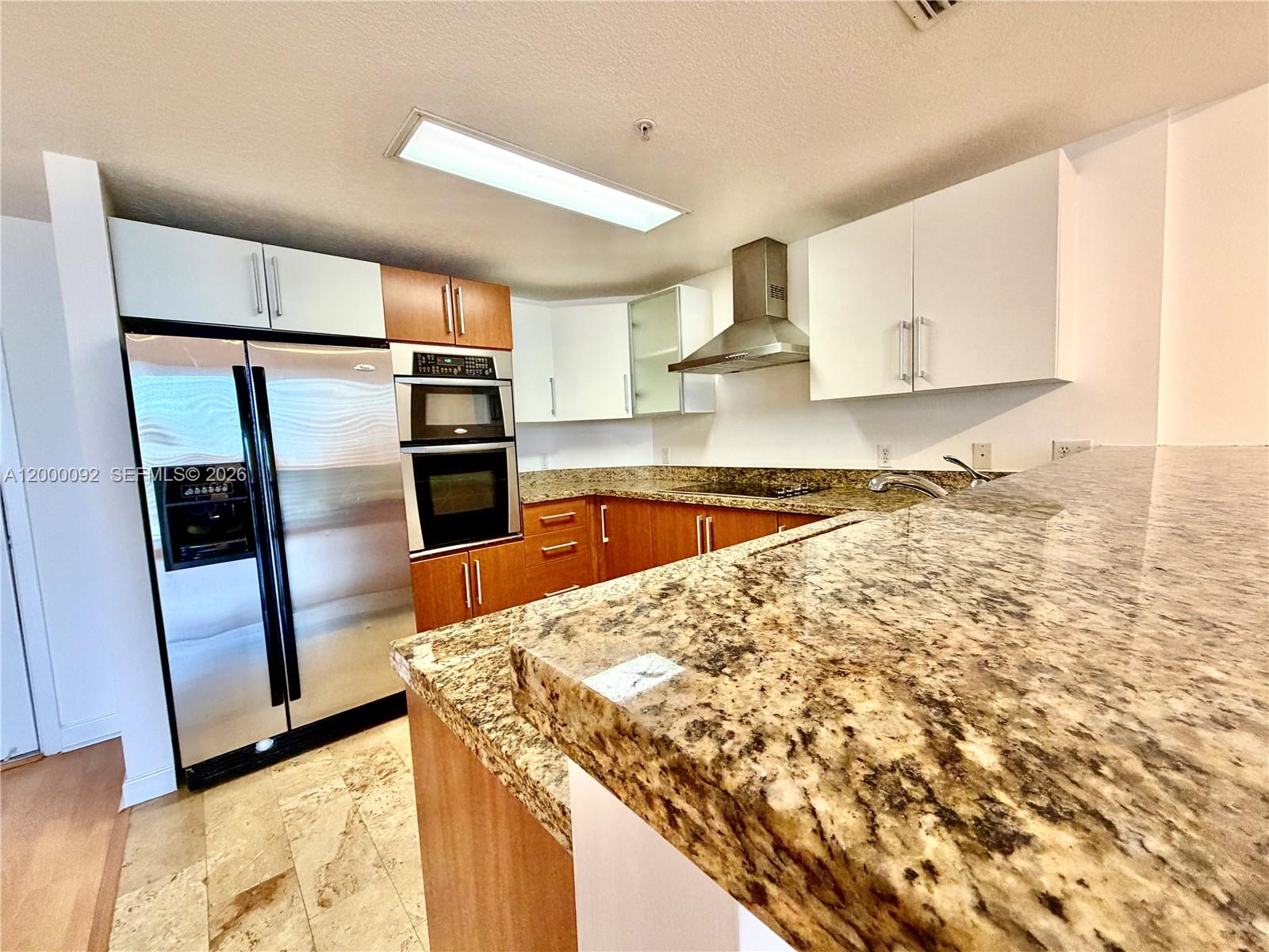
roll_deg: +3.1
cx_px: 634
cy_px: 476
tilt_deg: -4.1
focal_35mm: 14
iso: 320
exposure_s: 1/60
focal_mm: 2.22
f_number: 2.2
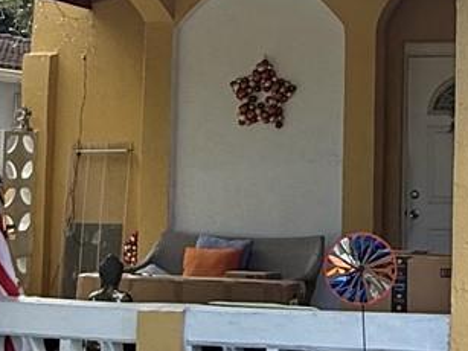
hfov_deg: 25.7
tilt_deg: +8.0
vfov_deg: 19.9
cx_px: 439
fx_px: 987
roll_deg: -2.9
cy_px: 70
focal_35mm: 73
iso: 64
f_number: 2.2
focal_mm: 2.22
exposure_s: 1/701
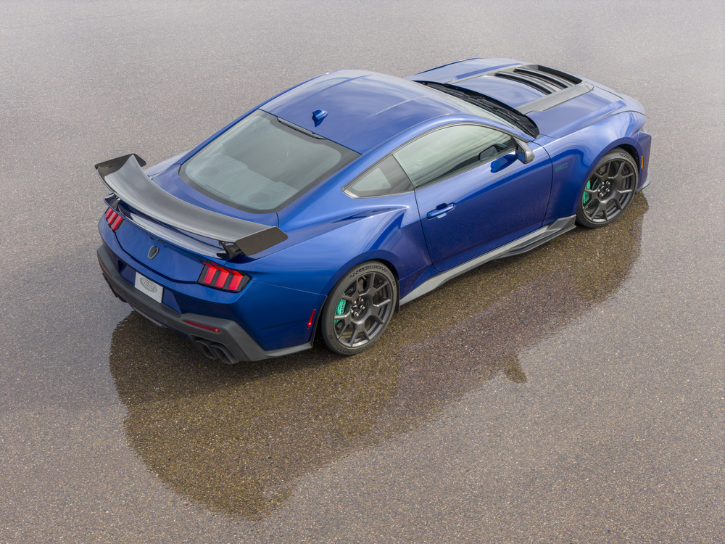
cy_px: 272
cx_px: 362
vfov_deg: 21.0
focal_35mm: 70
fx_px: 1466
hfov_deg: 27.8
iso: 100
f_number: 2.8
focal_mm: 19.35
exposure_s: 1/500
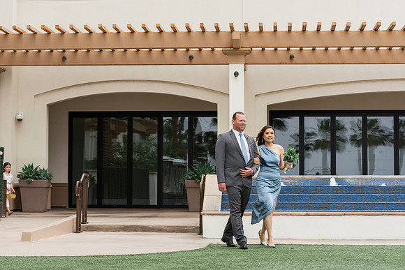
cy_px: 109
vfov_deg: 13.3
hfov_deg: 19.8
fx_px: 1159
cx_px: 171
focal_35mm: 103
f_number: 6.3
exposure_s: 1/200
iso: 160
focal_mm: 85
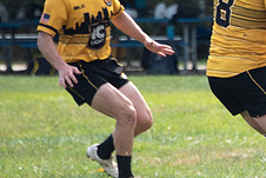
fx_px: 5353
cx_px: 340
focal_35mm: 724
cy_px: 101
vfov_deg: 1.9
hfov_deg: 2.8
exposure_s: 1/1600
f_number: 5.6
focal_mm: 200
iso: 400
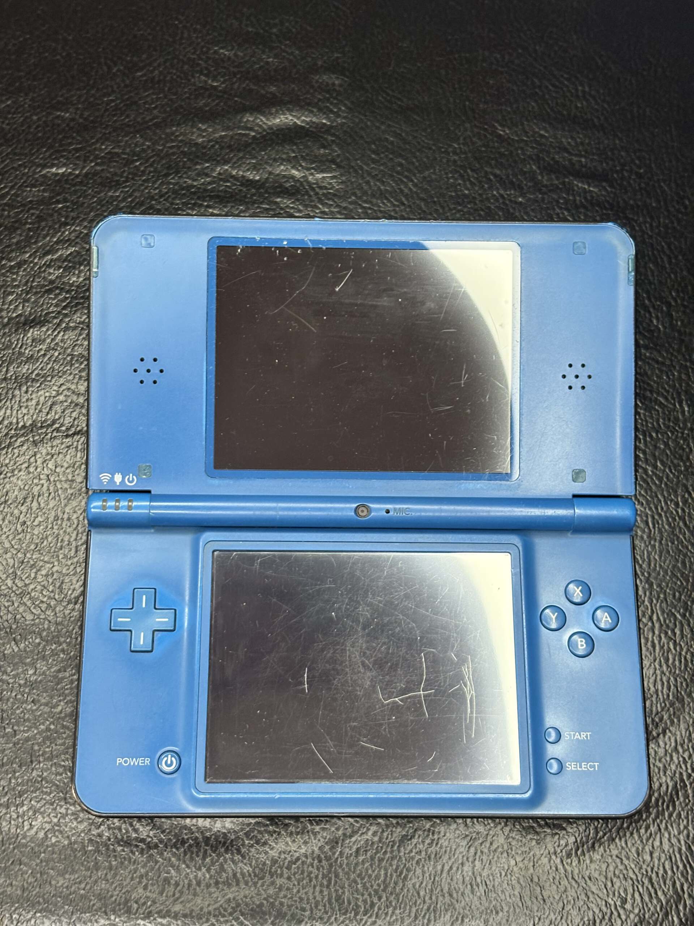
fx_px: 1390
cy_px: 463
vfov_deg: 36.8
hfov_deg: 28.0
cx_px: 347
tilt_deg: -72.5
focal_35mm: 52
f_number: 1.6
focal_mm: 5.96
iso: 160
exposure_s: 1/40
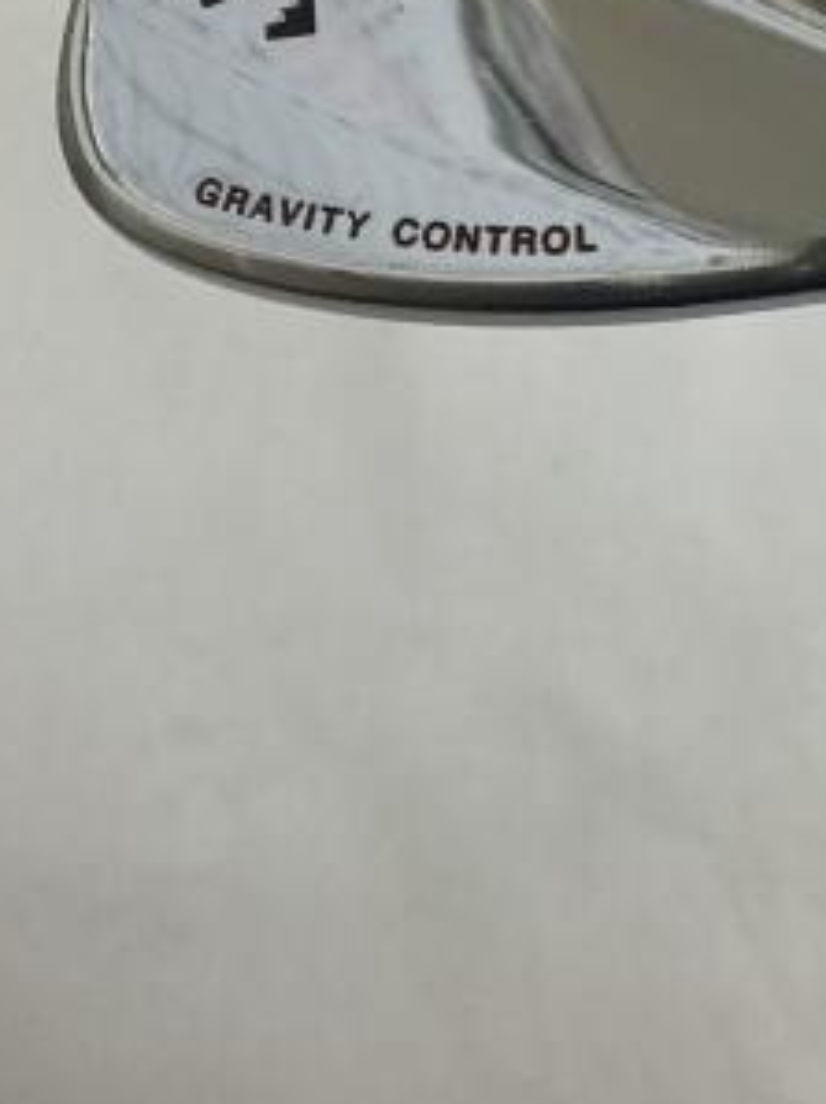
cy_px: 300
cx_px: 544
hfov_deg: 19.6
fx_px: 2390
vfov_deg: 25.7
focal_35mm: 75
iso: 64
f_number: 2.4
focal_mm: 3.3
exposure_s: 1/33
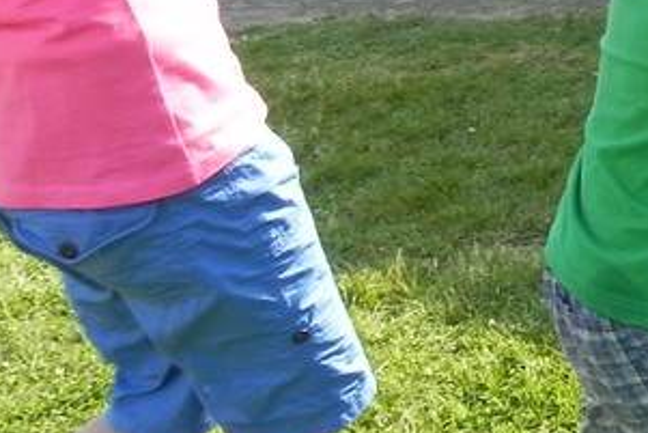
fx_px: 1657
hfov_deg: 19.0
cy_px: -62
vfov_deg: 14.5
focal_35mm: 92
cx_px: 1010
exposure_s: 1/220
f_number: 5
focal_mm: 4.6
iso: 160
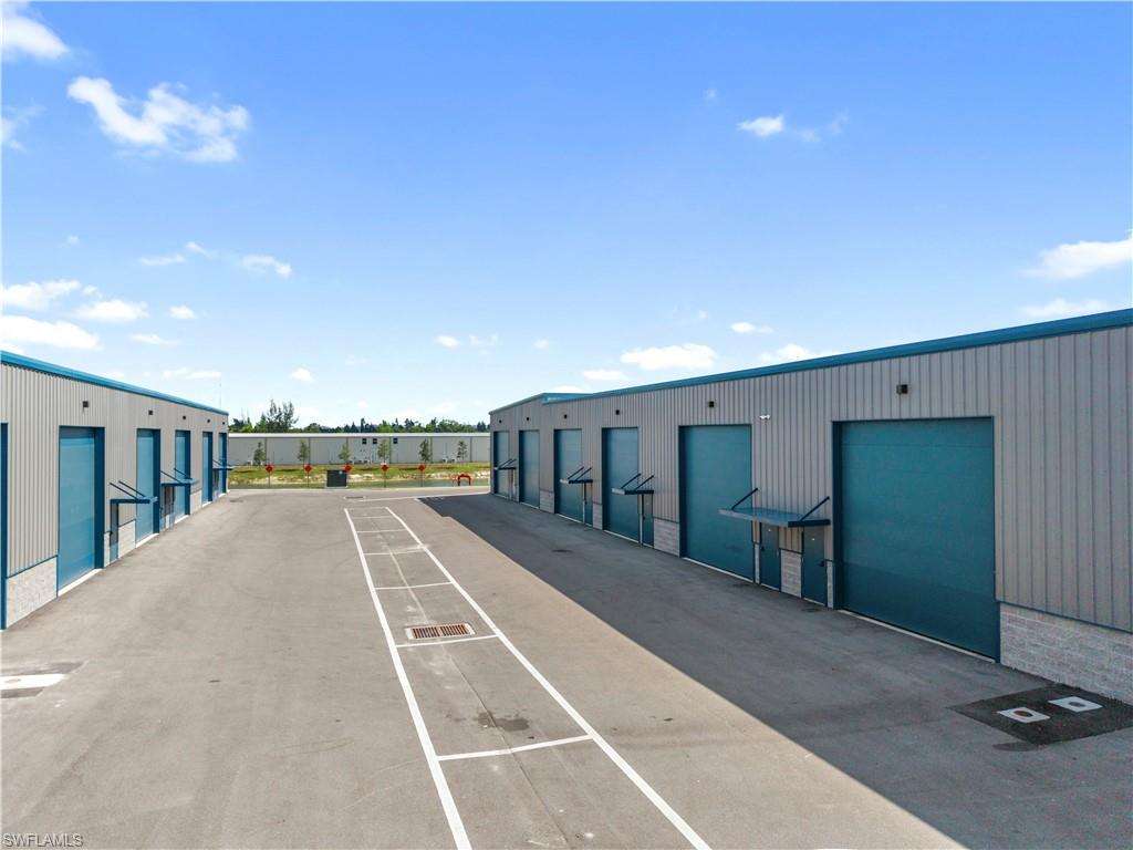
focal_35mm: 24
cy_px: 425
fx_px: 786
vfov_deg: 56.8
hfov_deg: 71.6
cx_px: 566
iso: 100
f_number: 1.8
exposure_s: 1/500
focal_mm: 8.67
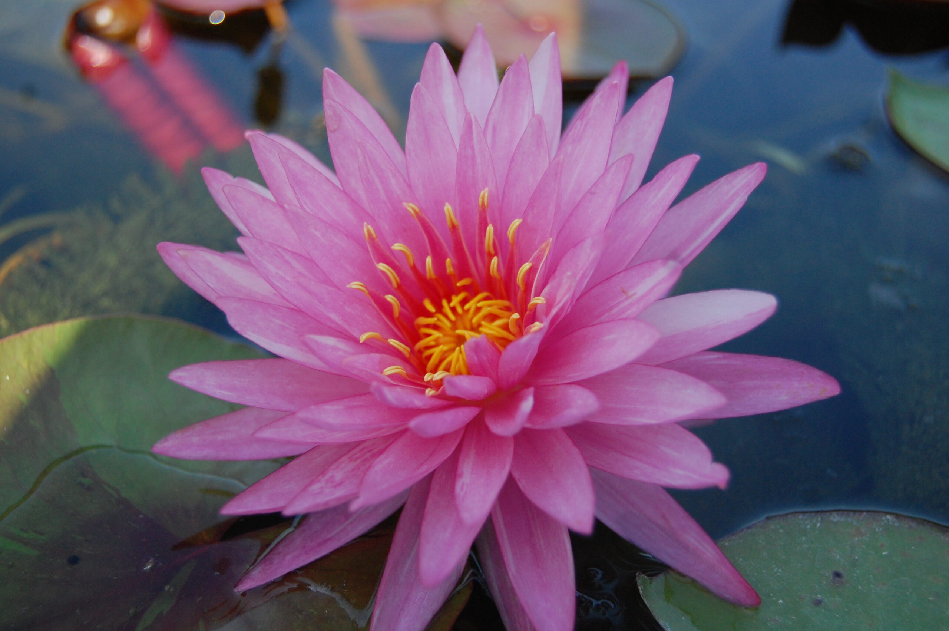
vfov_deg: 28.0
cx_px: 474
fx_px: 1264
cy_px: 316
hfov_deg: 41.1
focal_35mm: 48
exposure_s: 1/1600
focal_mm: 32
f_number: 4.5
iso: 800
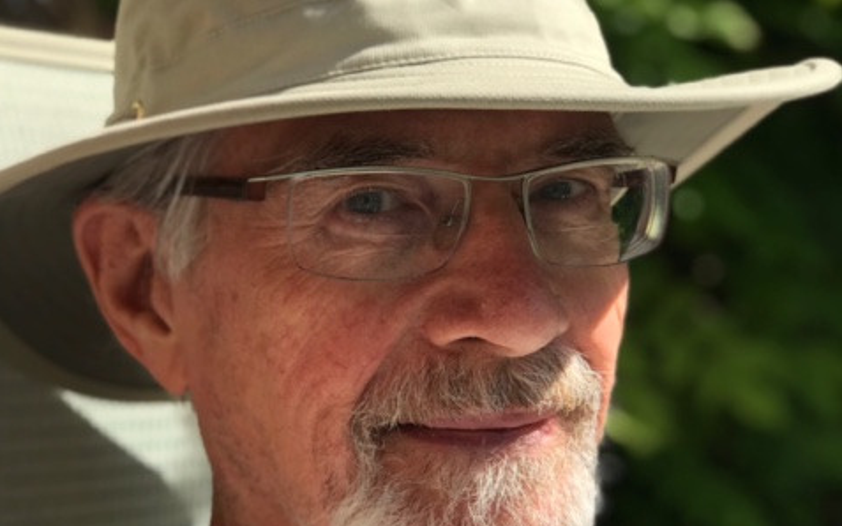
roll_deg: -5.6
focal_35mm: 81
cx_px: 420
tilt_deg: -6.5
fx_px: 1859
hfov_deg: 25.5
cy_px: 325
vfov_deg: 16.1
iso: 20
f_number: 2.8
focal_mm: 6.6
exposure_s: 1/679
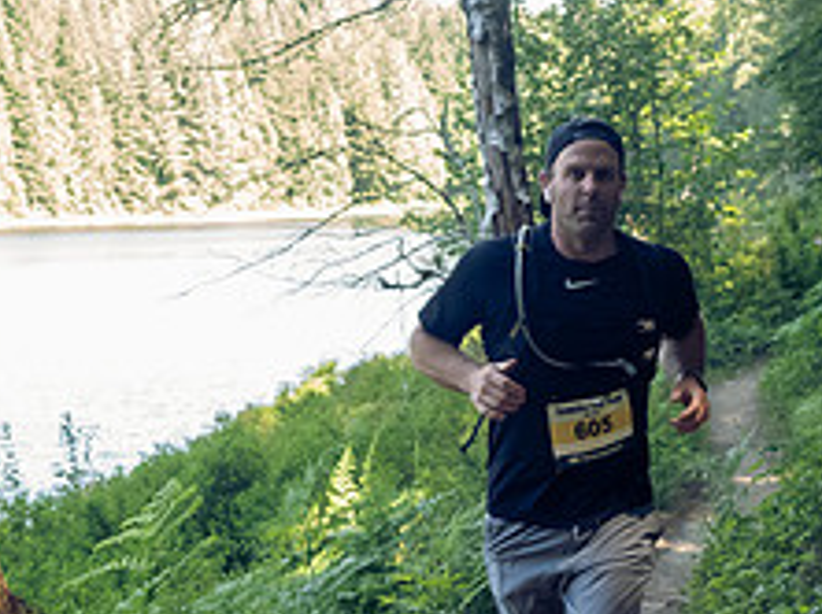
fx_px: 2111
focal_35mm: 89
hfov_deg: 21.9
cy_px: 483
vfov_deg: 16.5
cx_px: 570
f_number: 2.8
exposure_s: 1/1000
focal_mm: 17
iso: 3200
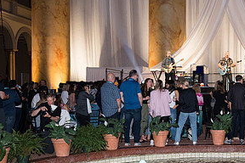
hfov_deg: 32.6
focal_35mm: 58
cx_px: 225
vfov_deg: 23.3
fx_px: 395
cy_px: 105
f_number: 4
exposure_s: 1/100
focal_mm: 28
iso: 800
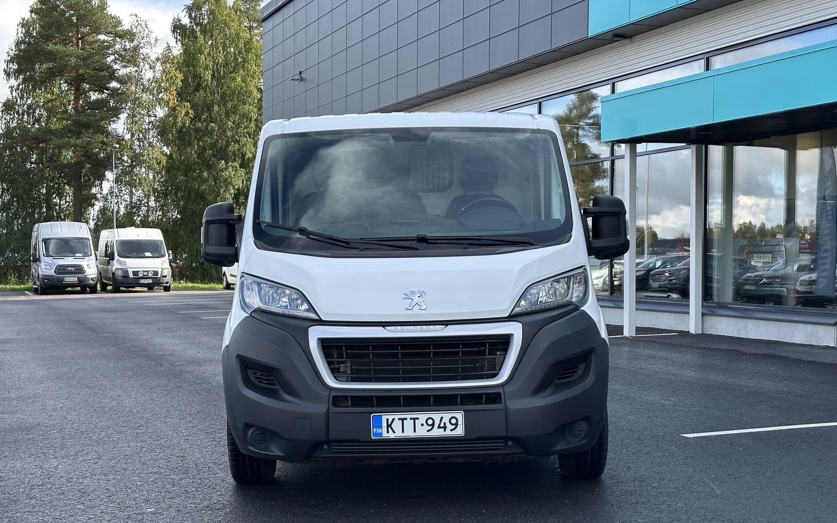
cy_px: 281
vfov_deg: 25.3
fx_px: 1163
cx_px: 419
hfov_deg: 39.6
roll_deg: +0.0
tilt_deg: -0.9
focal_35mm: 51
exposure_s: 1/762
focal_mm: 6.86
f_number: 1.78
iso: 64
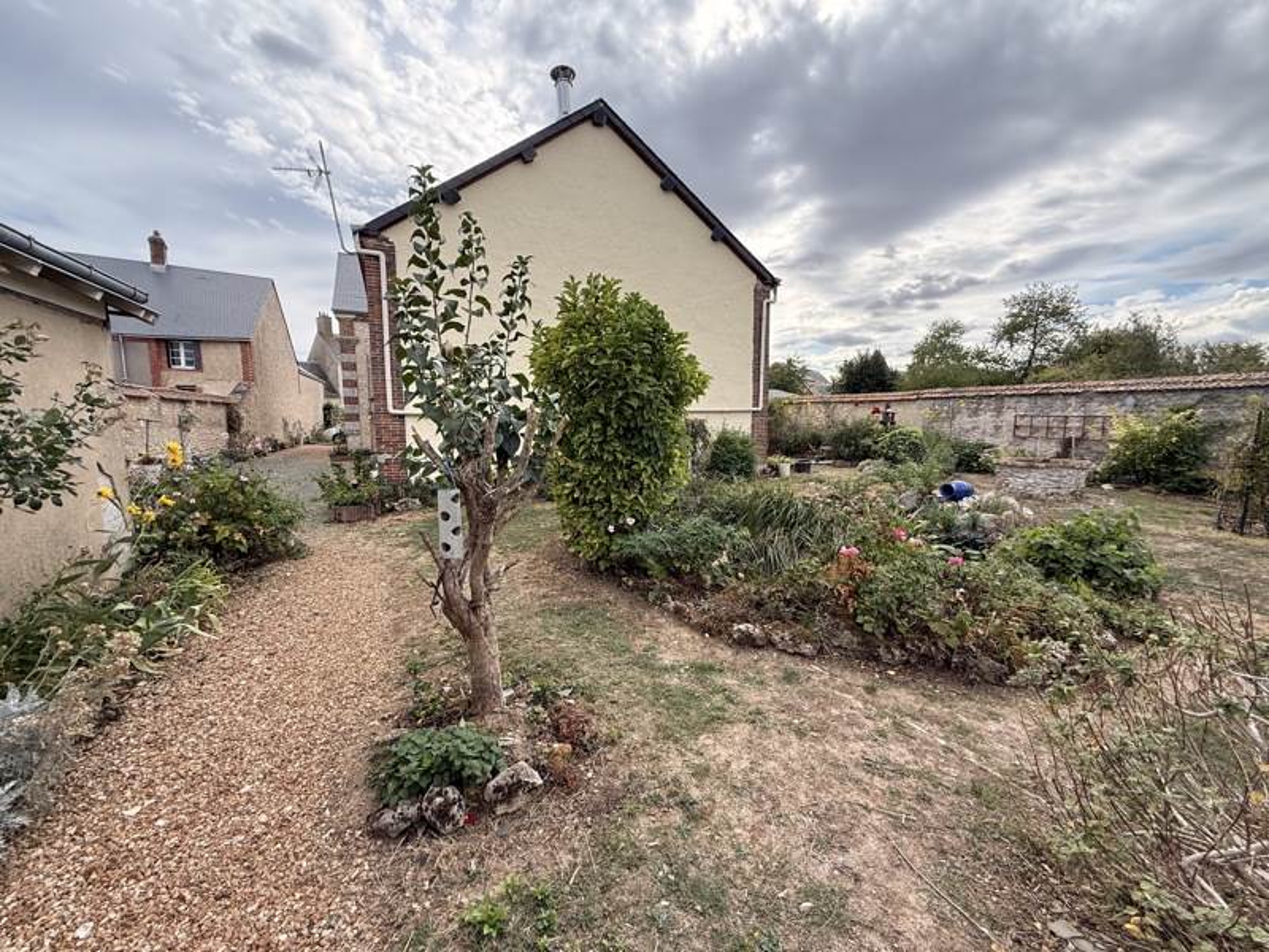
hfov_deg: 102.1
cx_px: 634
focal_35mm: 14
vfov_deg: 85.7
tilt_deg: -6.1
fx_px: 513
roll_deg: +0.6
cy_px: 476
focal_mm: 2.22
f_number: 2.2
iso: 64
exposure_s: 1/751
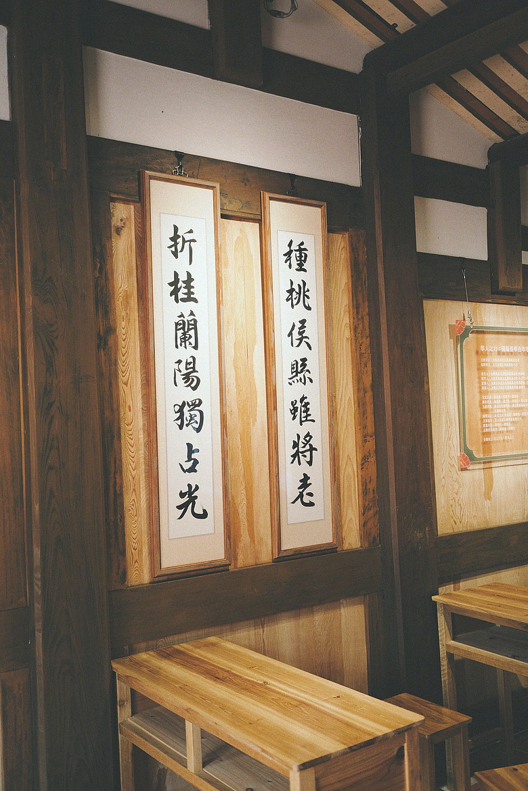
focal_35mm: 35
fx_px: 770
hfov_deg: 37.9
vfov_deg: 54.4
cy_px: 396
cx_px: 264
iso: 320
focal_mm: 35
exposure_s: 1/125
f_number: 2.2
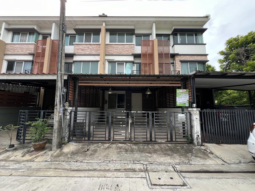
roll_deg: -0.4
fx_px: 96
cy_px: 96
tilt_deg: +7.0
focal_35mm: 13
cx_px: 128
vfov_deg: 89.9
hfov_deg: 106.2
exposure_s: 1/263
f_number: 1.8
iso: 32
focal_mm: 1.57
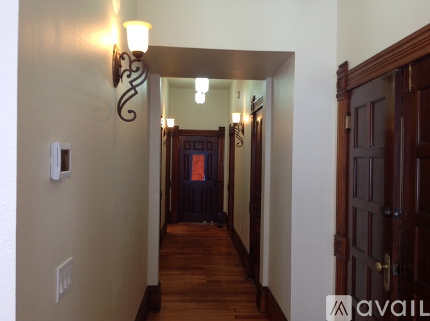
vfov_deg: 40.6
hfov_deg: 52.7
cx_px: 215
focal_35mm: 35
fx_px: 434
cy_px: 160
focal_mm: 4.28
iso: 80
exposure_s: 1/15
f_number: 2.4
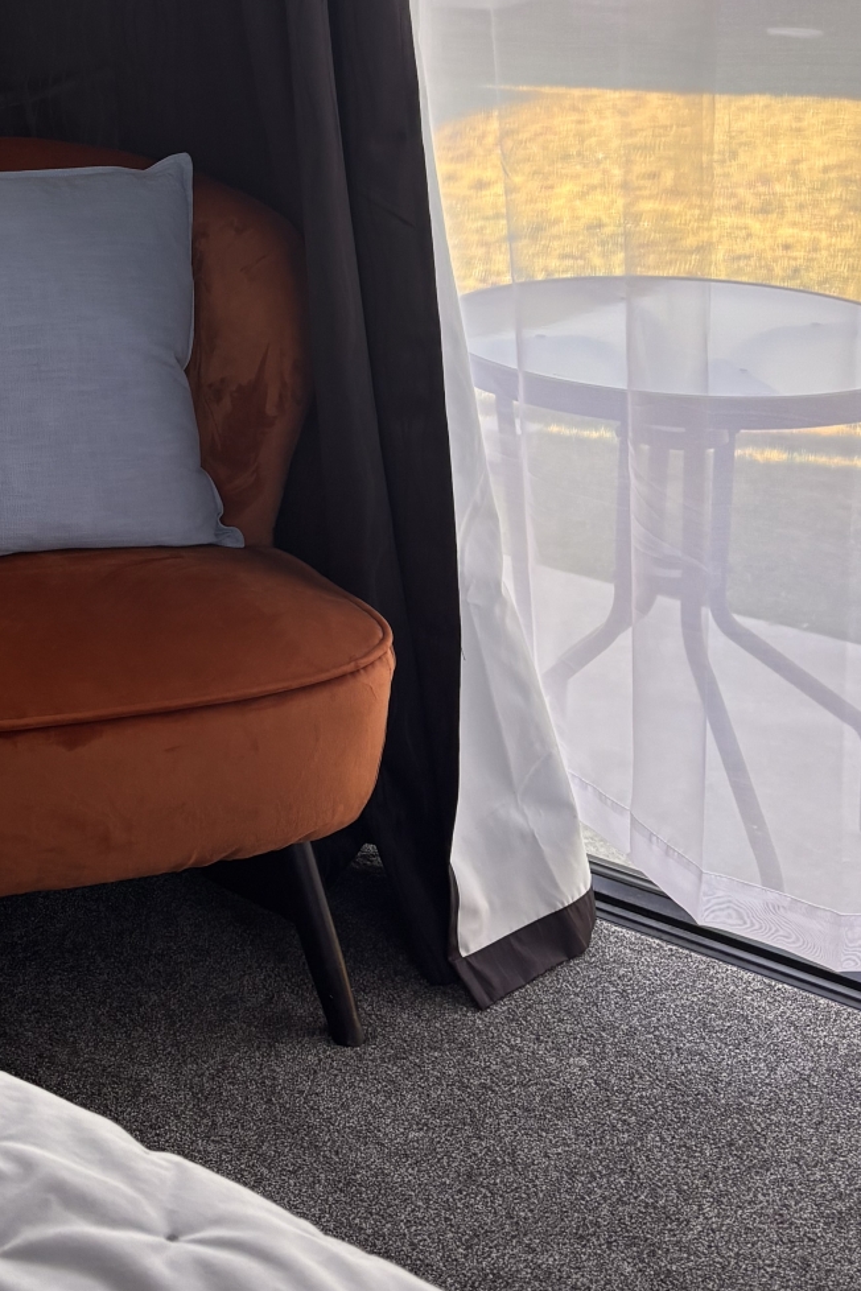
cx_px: 85
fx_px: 2116
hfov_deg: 22.4
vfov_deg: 32.6
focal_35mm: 59
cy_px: 192
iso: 50
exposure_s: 1/121
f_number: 1.6
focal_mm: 5.96
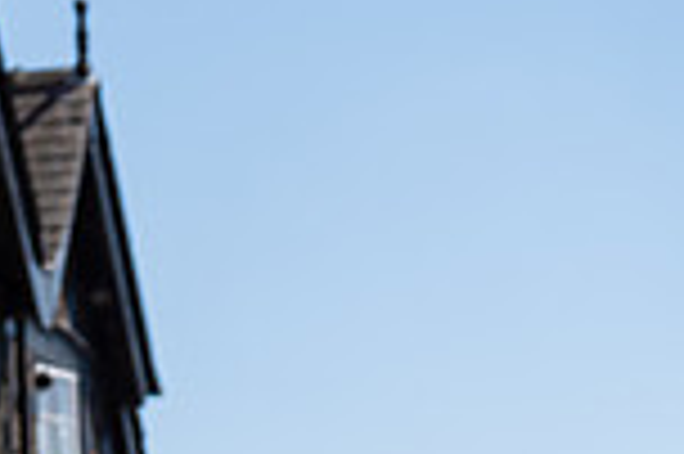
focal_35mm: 268
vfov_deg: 5.0
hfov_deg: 7.5
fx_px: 5086
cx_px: -369
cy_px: 816
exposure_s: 1/1600
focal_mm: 70
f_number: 4
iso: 100
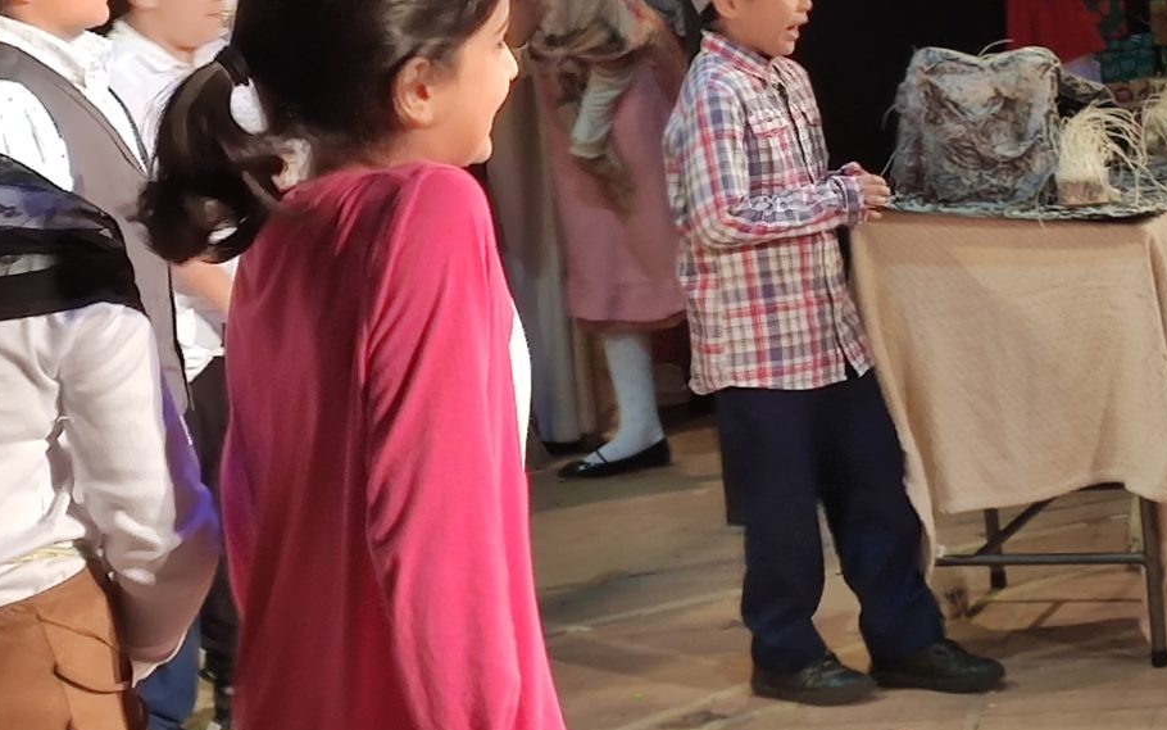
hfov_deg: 61.1
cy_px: 339
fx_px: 986
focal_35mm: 31
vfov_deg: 40.6
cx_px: 649
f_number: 1.75
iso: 397
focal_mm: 4.77
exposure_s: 1/33
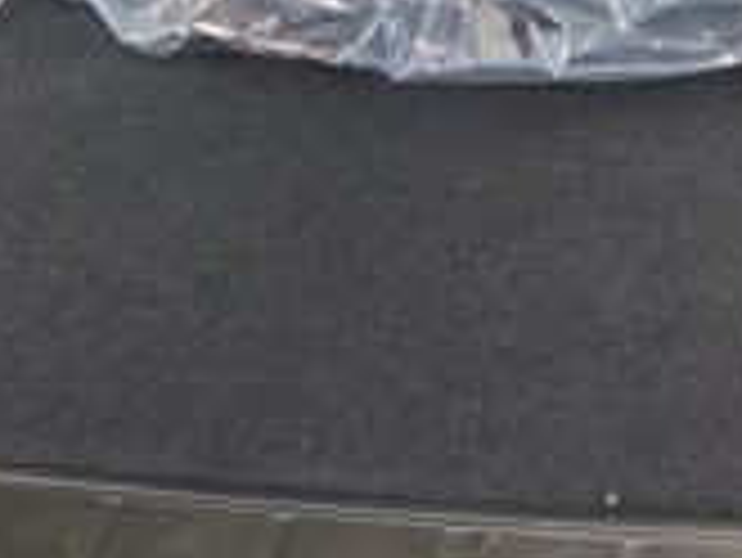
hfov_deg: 12.7
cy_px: -878
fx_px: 3067
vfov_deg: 9.1
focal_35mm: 143
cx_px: 1273
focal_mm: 5.4
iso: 500
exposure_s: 1/30
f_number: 1.8
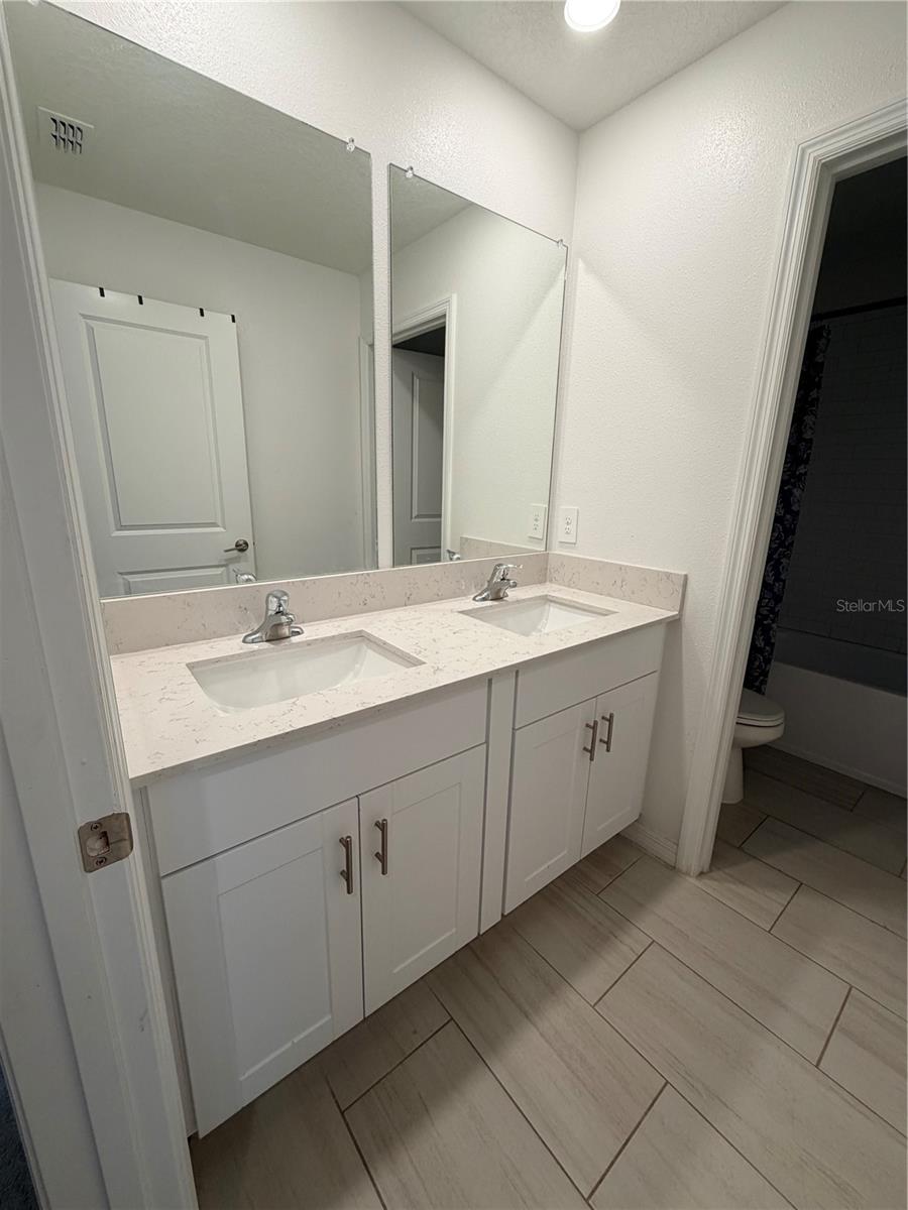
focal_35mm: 14
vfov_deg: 102.1
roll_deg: -1.2
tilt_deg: -14.1
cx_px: 454
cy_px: 605
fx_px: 490
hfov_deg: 85.7
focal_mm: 2.22
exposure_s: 1/120
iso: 125
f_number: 2.2
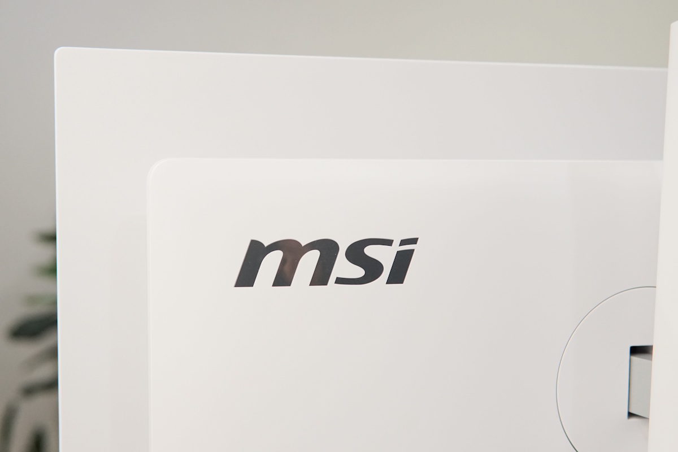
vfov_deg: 29.9
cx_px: 339
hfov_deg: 43.6
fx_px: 847
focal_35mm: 45
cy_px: 226
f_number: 3.2
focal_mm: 30
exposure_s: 1/320
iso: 1250
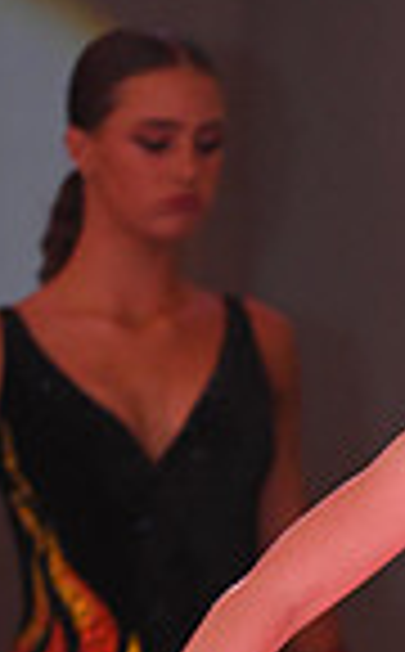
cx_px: 848
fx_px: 12708
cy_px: 913
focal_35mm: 716
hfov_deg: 1.8
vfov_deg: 2.9
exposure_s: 1/200
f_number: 5
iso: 1600
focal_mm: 175
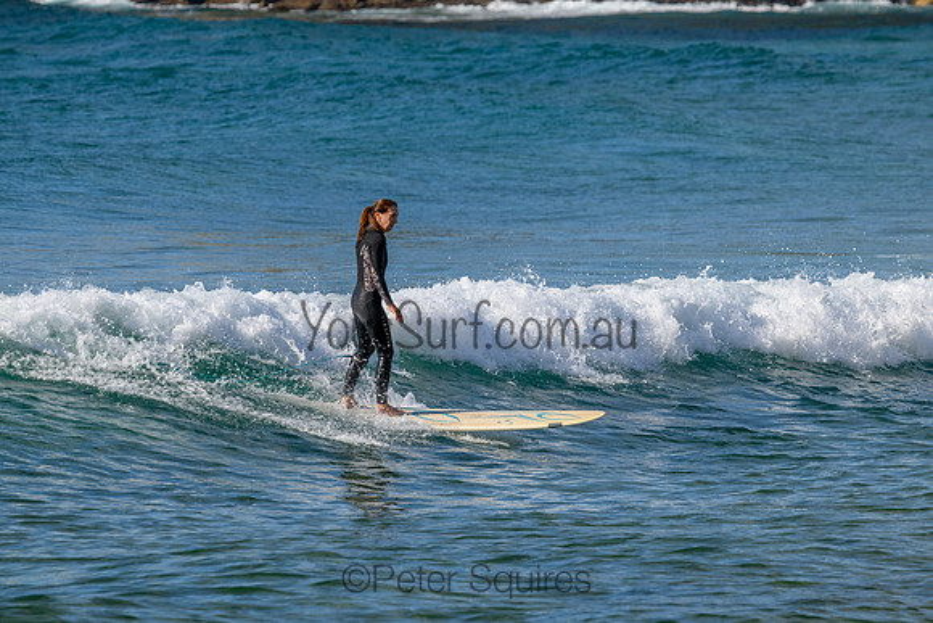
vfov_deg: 2.8
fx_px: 12702
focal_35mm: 490
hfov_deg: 4.2
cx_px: 466
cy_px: 312
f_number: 11
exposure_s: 1/2000
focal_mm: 490
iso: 1100
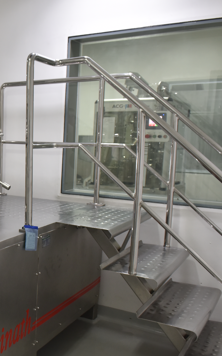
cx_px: -43
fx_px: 426
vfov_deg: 45.1
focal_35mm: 44
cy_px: 205
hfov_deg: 26.1
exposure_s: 1/50
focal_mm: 24
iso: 800
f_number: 5.6
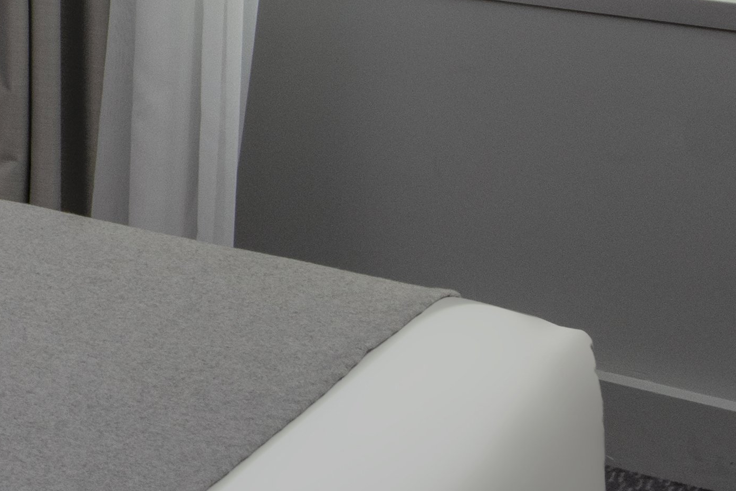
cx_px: -986
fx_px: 1943
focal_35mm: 95
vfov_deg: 13.2
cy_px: -361
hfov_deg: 14.6
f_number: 22
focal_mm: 18
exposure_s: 1/3
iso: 400
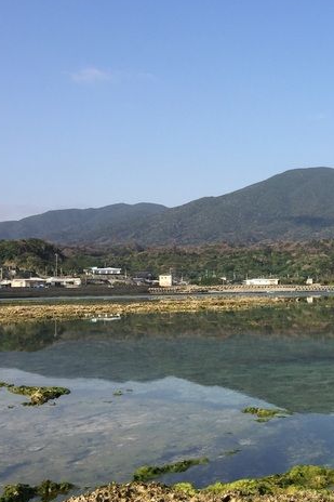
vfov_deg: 37.5
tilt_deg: +4.2
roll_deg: -0.6
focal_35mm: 53
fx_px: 738
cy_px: 232
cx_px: 311
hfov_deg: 24.6
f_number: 2.2
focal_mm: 4.15
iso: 32
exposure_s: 1/1647
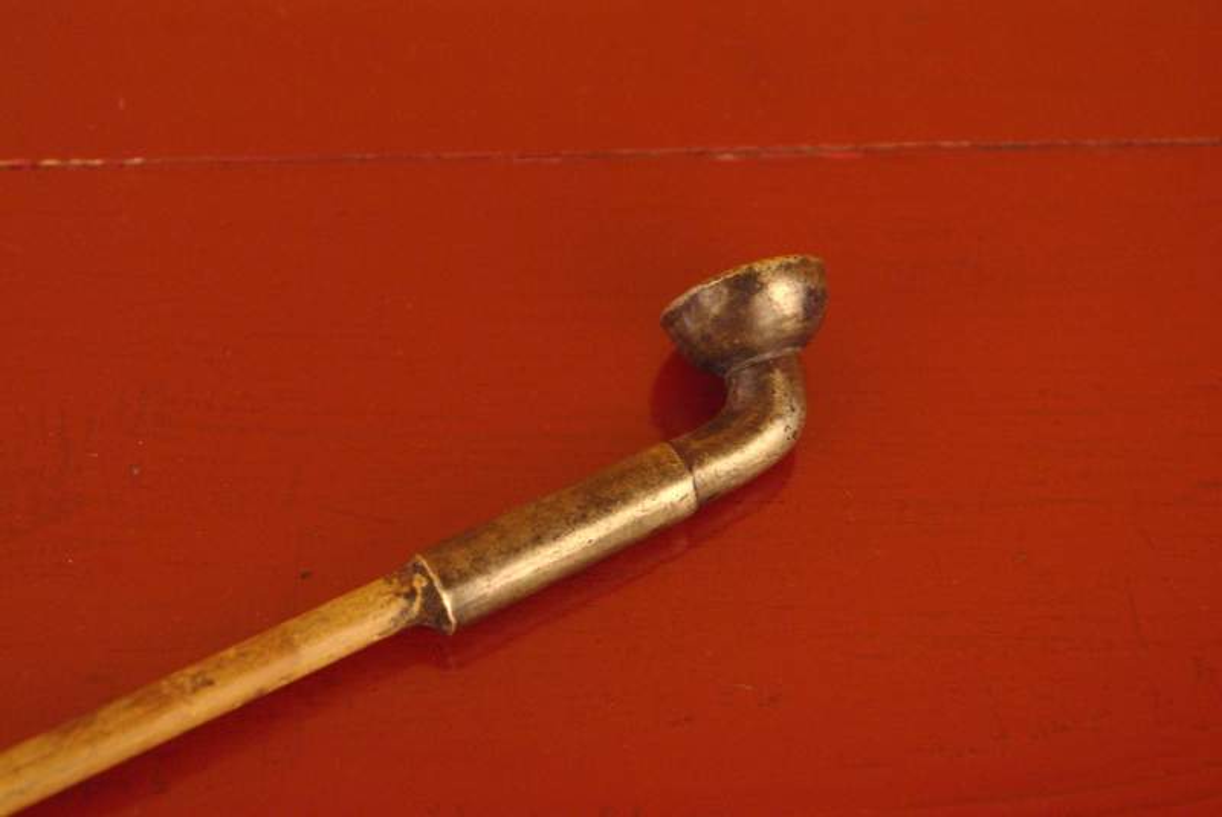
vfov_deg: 22.7
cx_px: 611
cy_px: 408
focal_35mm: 60
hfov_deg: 33.4
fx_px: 2038
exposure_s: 1/15
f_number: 6.7
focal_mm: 40
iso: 1600
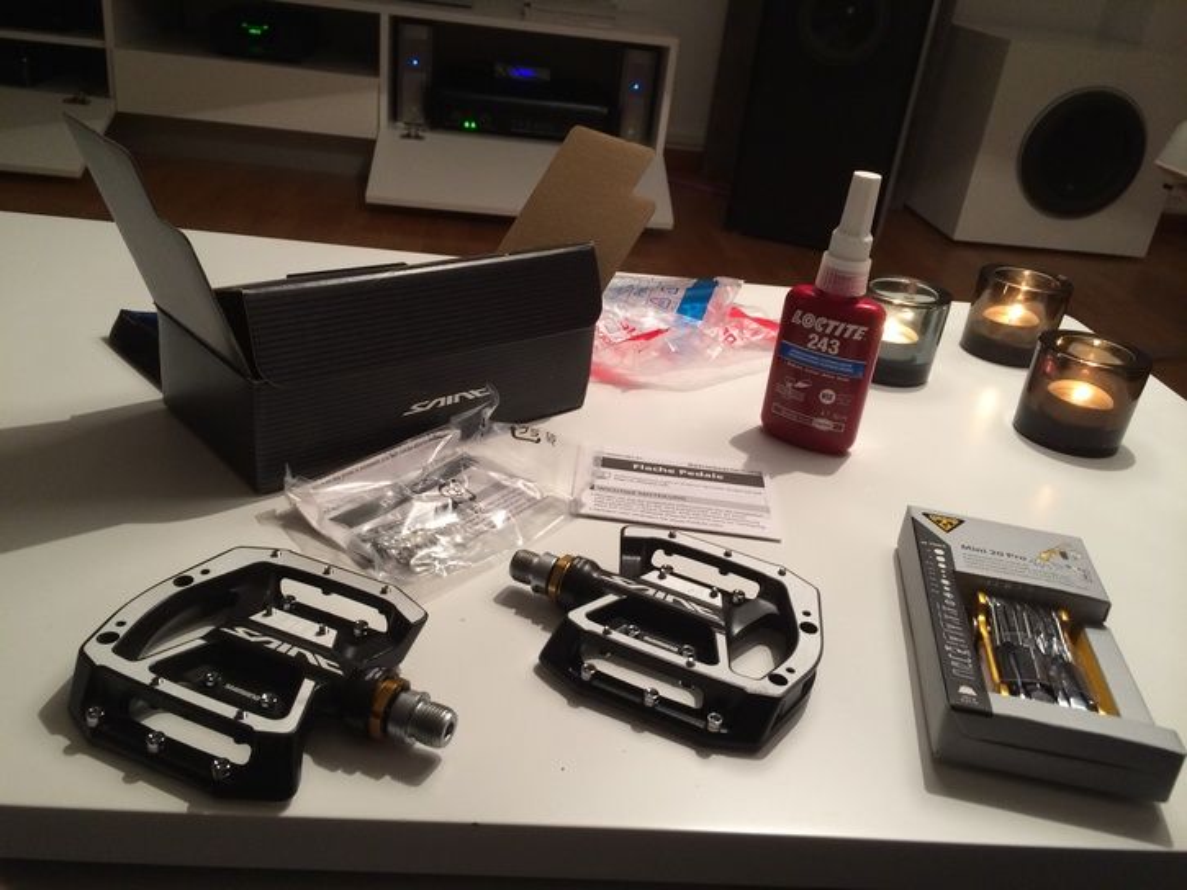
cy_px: 445
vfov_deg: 46.8
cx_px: 594
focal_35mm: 30
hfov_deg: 60.0
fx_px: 1029
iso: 160
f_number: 2.2
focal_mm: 4.12
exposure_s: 1/33
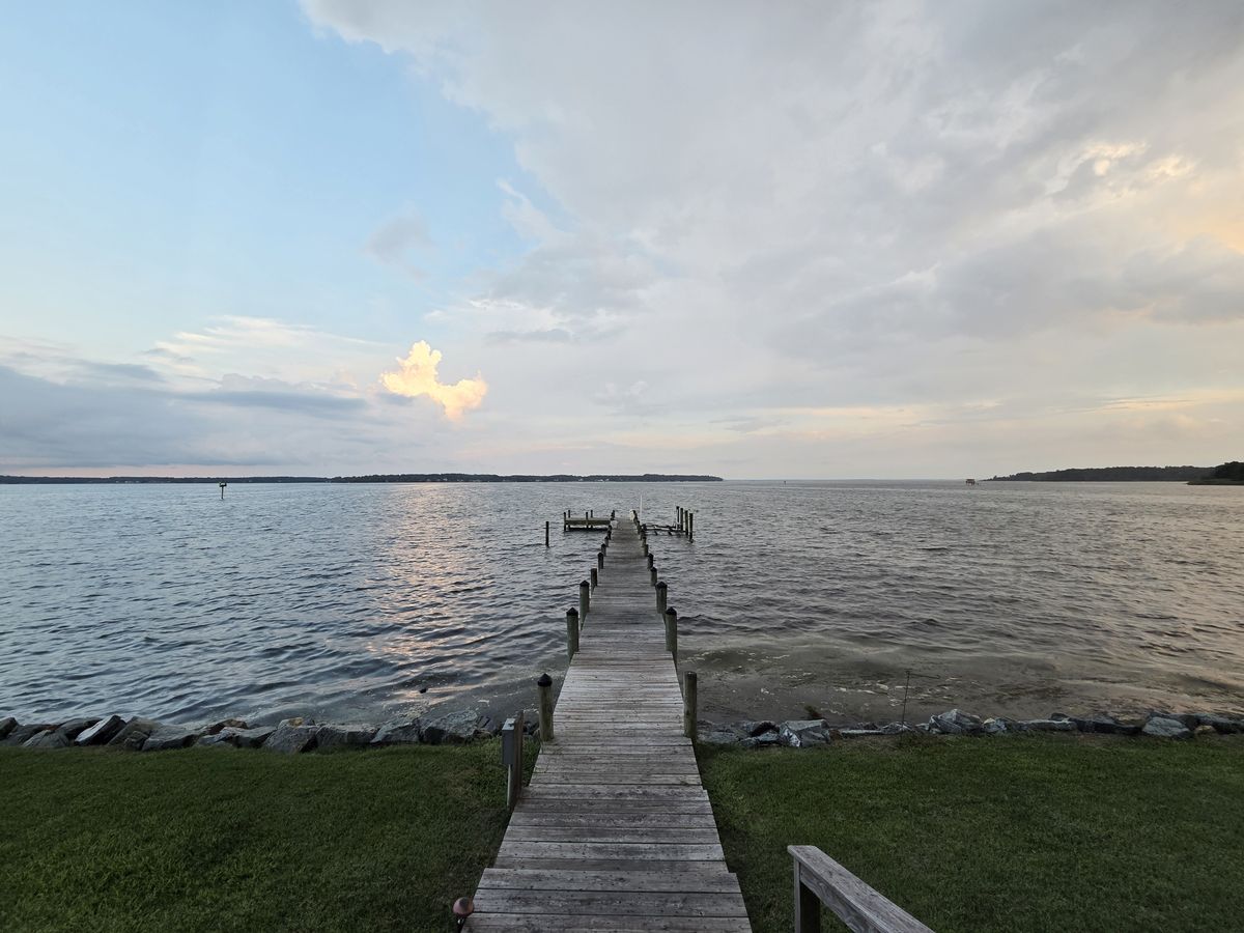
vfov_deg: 89.9
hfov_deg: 106.2
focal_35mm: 13
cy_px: 466
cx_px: 622
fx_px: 467
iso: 50
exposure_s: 1/177
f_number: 2.2
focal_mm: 2.2
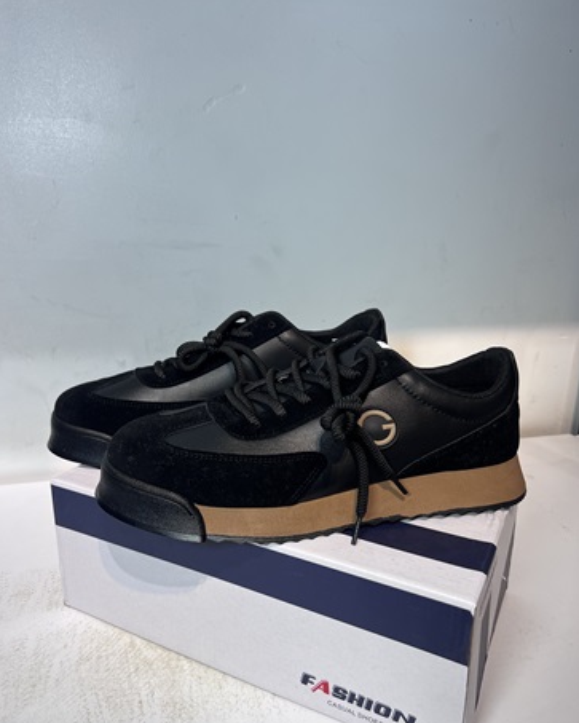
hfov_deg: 51.6
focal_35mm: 28
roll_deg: -0.2
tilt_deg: -17.6
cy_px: 393
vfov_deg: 62.1
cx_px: 285
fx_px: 599
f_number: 1.5
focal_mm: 5.7
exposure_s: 1/224
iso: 40
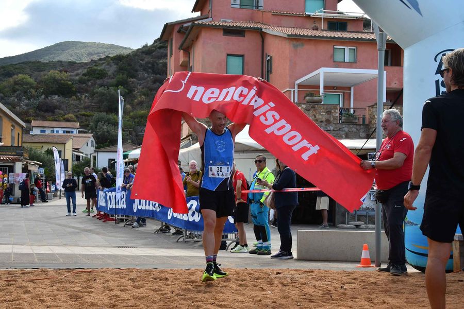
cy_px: 154
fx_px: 657
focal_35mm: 51
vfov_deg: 26.5
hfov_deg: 38.9
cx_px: 232
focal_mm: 34
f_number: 11
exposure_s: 1/640
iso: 640
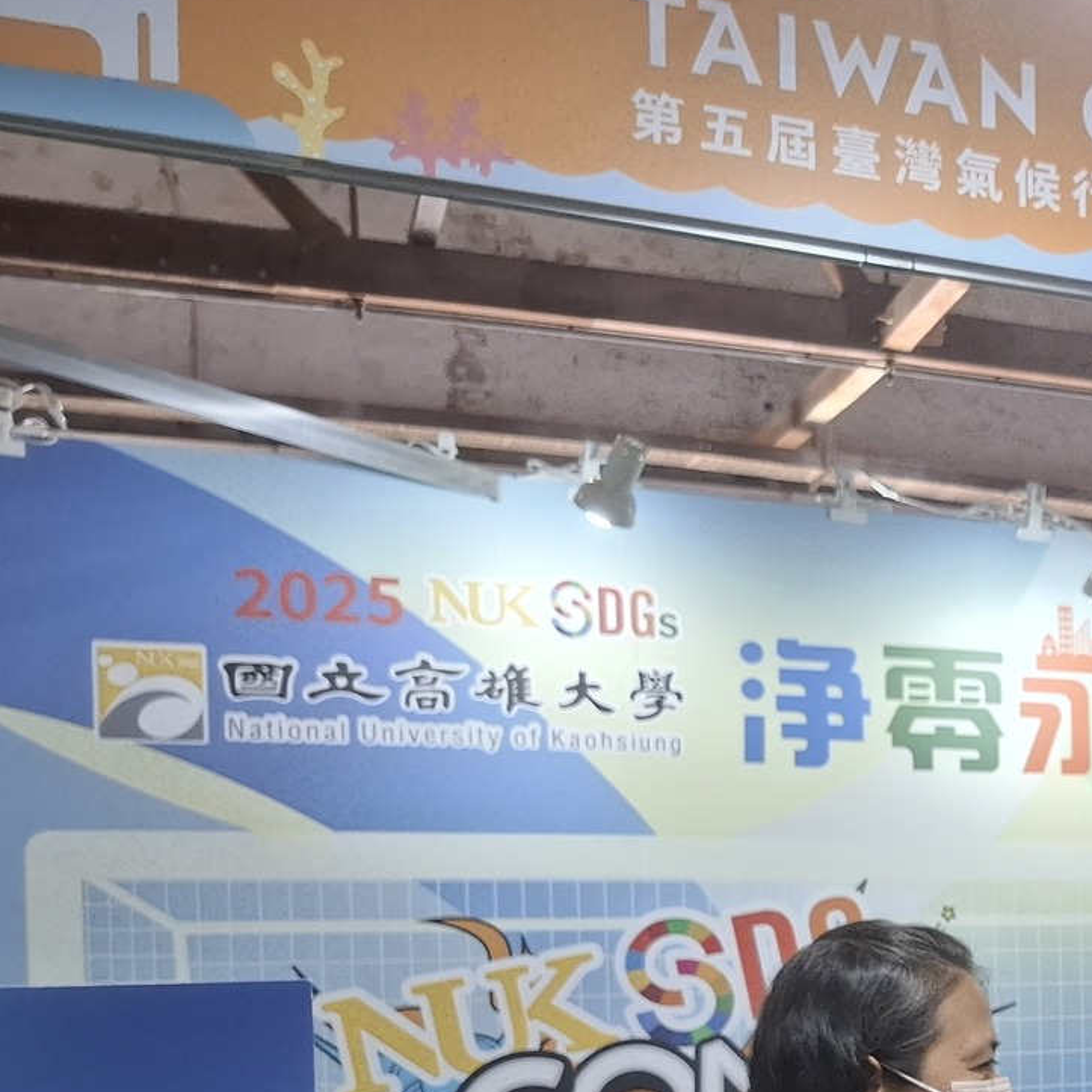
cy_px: 944
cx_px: 1328
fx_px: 1927
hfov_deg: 27.6
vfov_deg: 30.5
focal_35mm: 54
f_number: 1.8
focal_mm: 5.54
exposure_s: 1/120
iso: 320
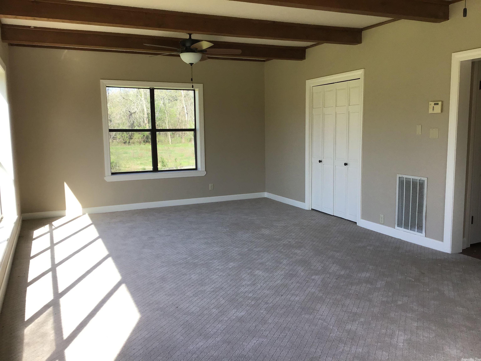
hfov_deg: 58.4
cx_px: 240
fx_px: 431
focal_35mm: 31
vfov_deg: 45.4
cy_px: 180
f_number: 2.4
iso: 25
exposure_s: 1/215
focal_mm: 3.3
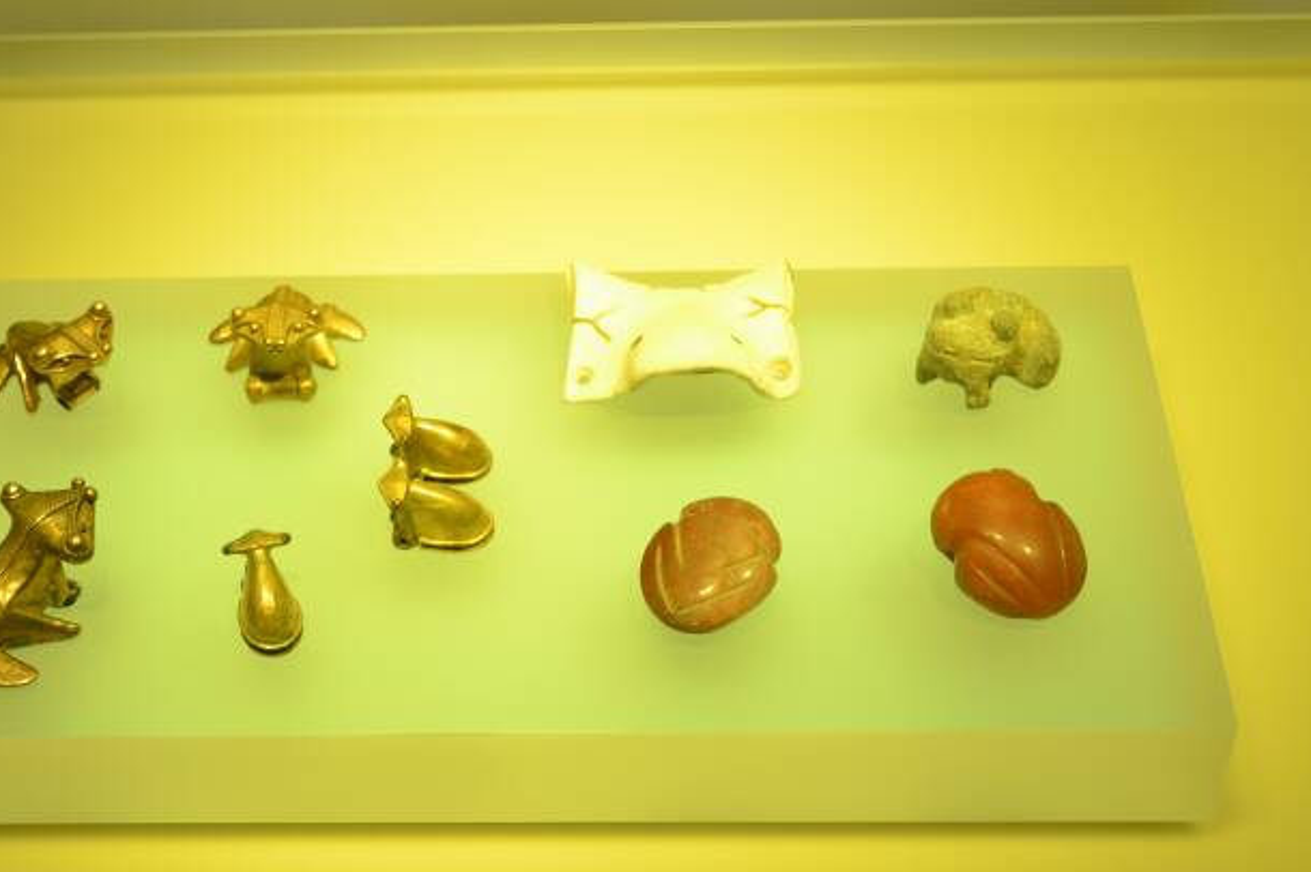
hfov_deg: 31.8
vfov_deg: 21.5
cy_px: 521
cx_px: 542
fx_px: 2293
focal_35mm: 63
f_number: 4.8
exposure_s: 1/6
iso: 100
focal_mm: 32
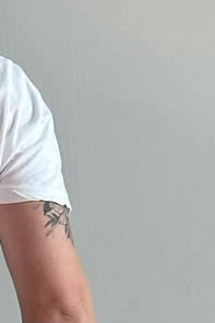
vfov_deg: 7.6
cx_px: -105
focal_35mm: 270
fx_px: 2421
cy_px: 406
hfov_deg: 5.0
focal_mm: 6.86
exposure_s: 1/100
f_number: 1.78
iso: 64
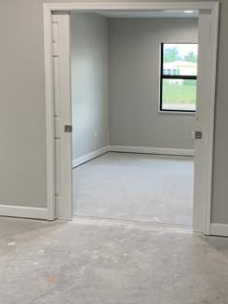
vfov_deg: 37.4
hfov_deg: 28.2
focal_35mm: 51
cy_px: 142
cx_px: 170
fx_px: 447
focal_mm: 4.25
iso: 80
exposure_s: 1/60
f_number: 1.8
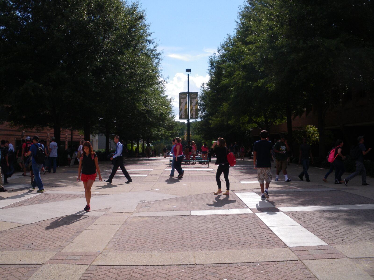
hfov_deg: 51.4
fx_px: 389
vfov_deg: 39.7
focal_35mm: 36
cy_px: 140
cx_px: 187
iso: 64
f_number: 5.4
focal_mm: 6.3
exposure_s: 1/320
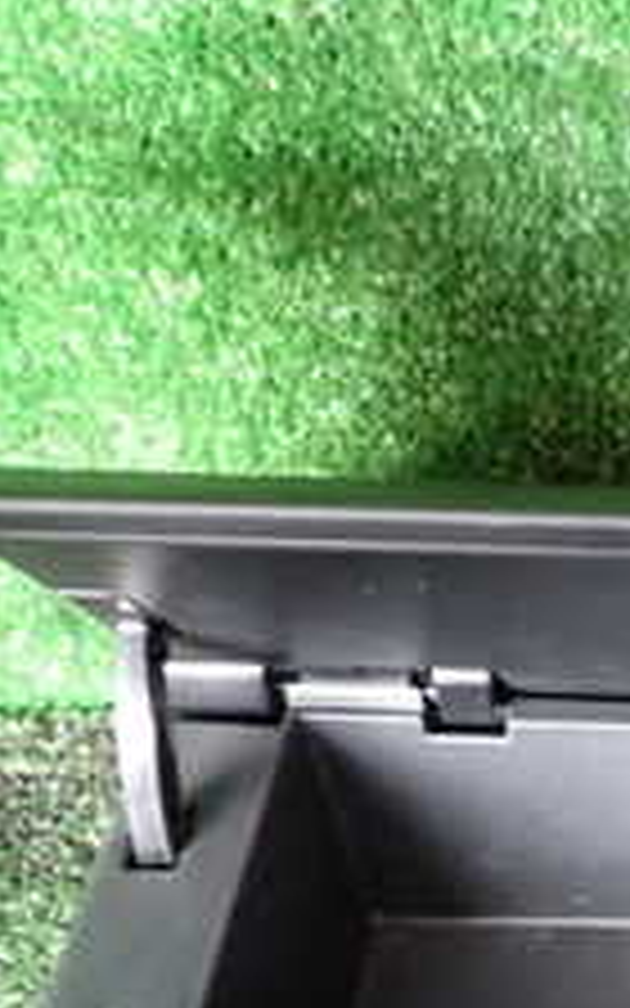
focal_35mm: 85
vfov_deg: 23.9
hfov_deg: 14.0
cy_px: 850
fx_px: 2335
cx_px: 1048
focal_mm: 5.4
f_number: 2.3
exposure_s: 1/30
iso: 800
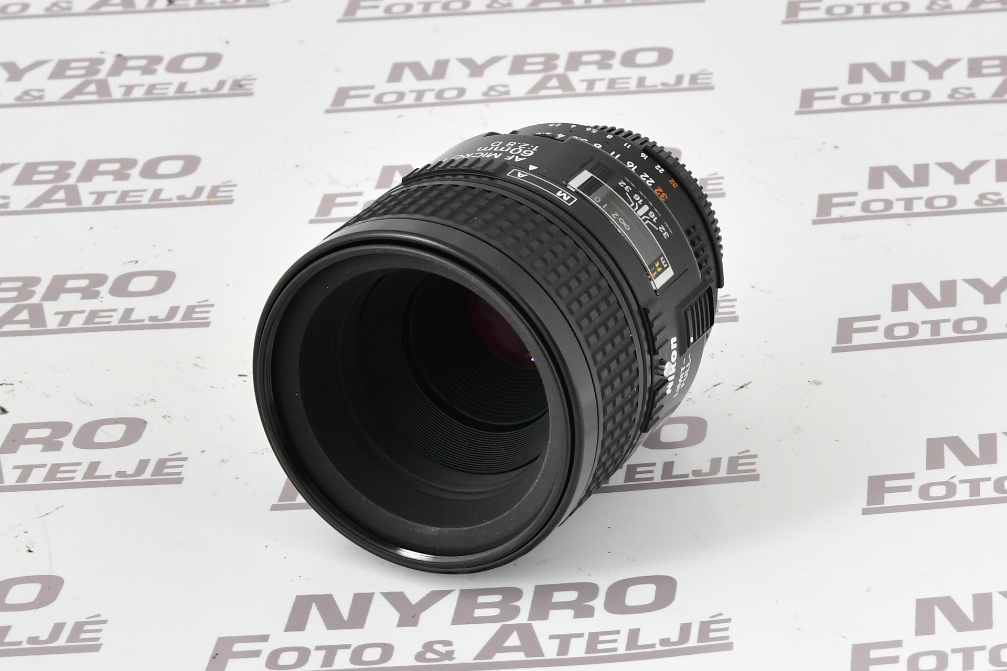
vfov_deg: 23.4
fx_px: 1622
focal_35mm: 58
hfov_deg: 34.5
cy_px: 336
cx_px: 504
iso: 1600
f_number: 14
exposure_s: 1/125
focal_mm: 58
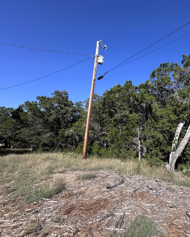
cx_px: 157
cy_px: 117
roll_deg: -0.4
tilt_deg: +11.7
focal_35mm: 19
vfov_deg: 83.3
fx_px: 134
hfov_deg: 63.5
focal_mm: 2.22
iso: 40
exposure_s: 1/1006
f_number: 2.2
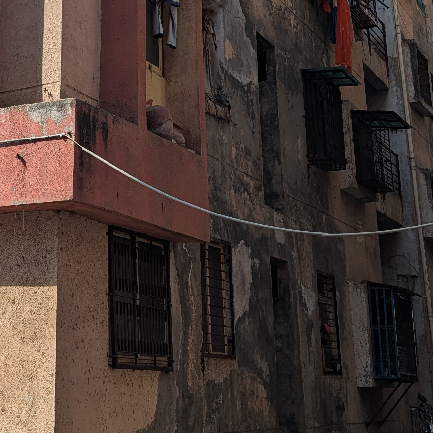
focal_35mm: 66
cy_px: 37
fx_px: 934
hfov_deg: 25.4
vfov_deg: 25.2
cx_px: 60
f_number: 1.85
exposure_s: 1/1984
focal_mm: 6.81
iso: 49
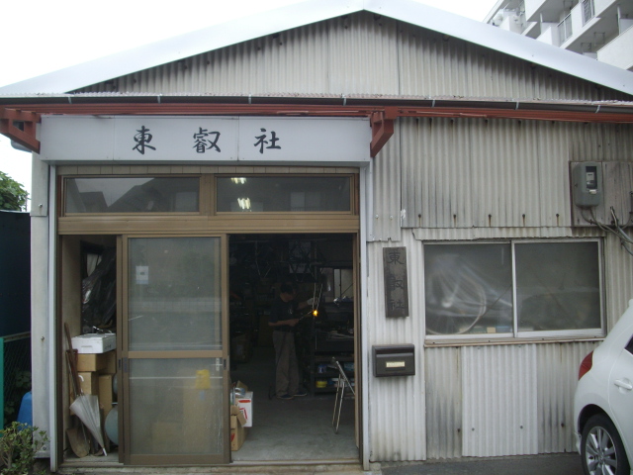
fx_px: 677
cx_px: 316
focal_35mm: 37
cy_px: 238
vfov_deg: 38.7
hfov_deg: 50.1
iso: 80
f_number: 2.8
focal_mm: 6.2
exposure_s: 1/250
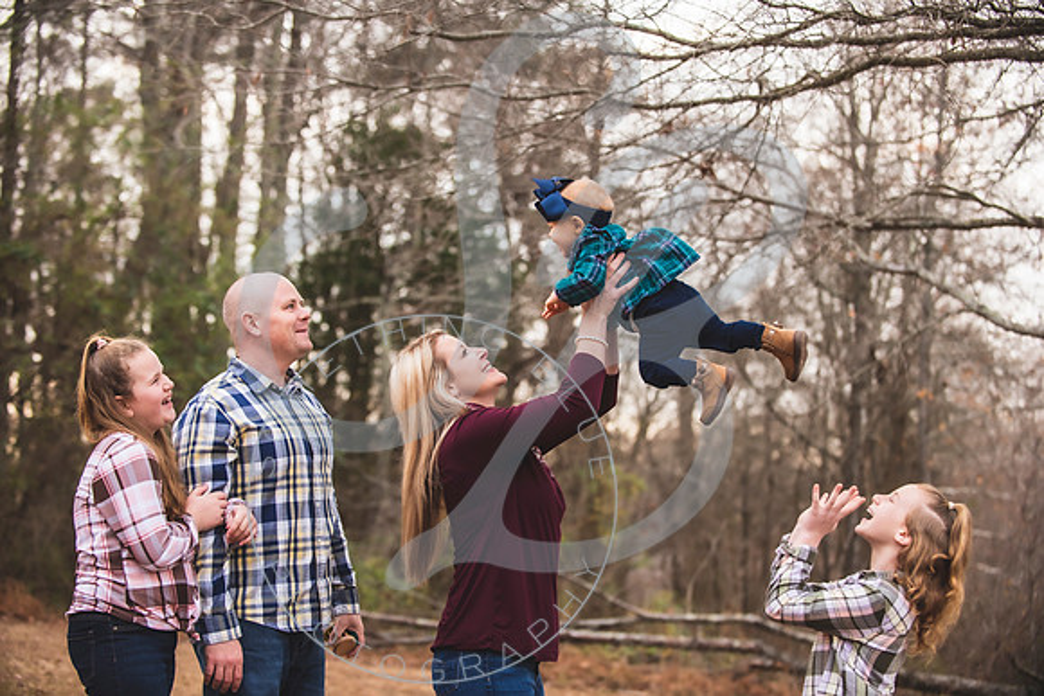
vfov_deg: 19.5
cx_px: 522
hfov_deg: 28.8
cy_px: 348
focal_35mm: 70
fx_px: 2030
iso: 500
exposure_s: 1/400
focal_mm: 70
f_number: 4
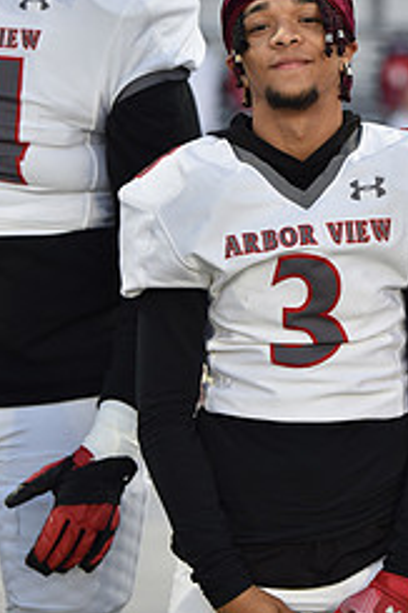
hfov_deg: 6.7
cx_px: 295
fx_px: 3507
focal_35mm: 206
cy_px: 213
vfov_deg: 10.0
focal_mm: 112
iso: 720
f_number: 2.8
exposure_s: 1/250
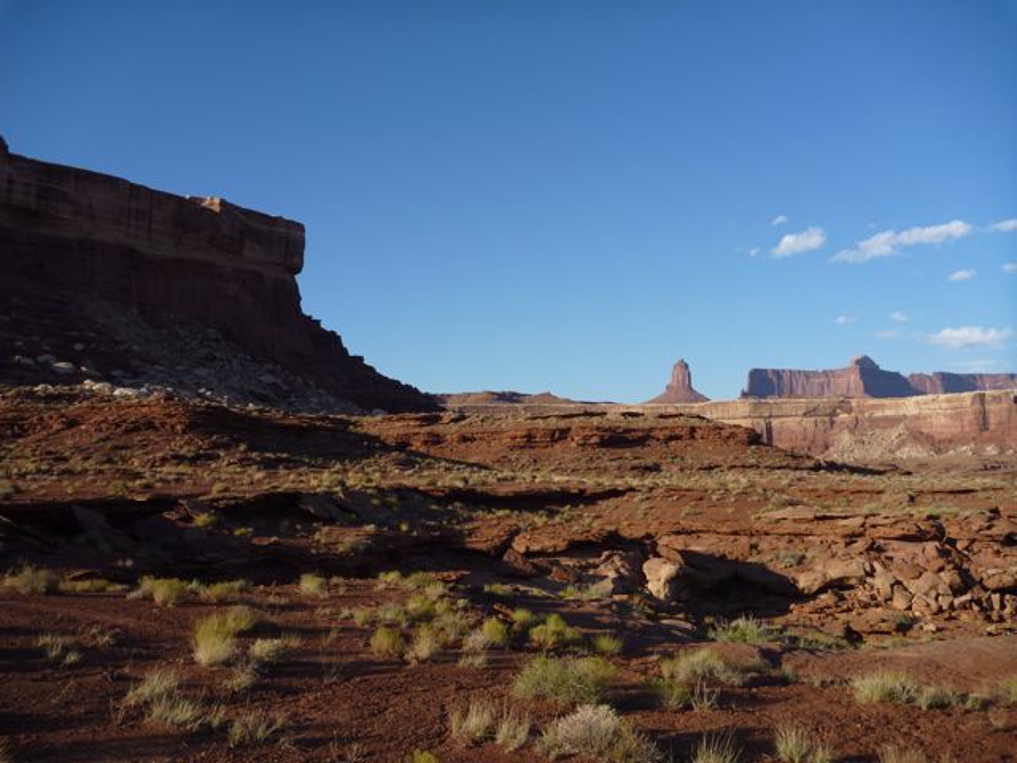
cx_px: 508
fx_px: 823
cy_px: 382
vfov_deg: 49.7
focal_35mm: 28
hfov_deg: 63.4
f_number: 3.3
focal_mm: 4.9
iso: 80
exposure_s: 1/640
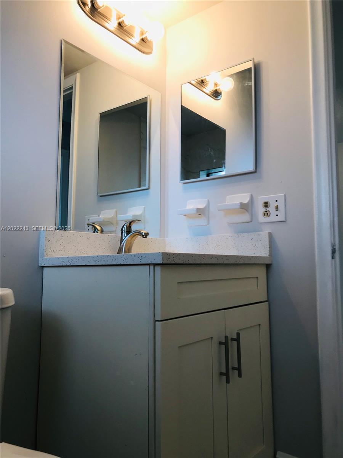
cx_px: 172
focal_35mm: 28
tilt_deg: +6.0
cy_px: 229
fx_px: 370
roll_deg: -0.3
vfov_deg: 63.4
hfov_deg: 49.7
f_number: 1.8
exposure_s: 1/40
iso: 25
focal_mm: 3.99
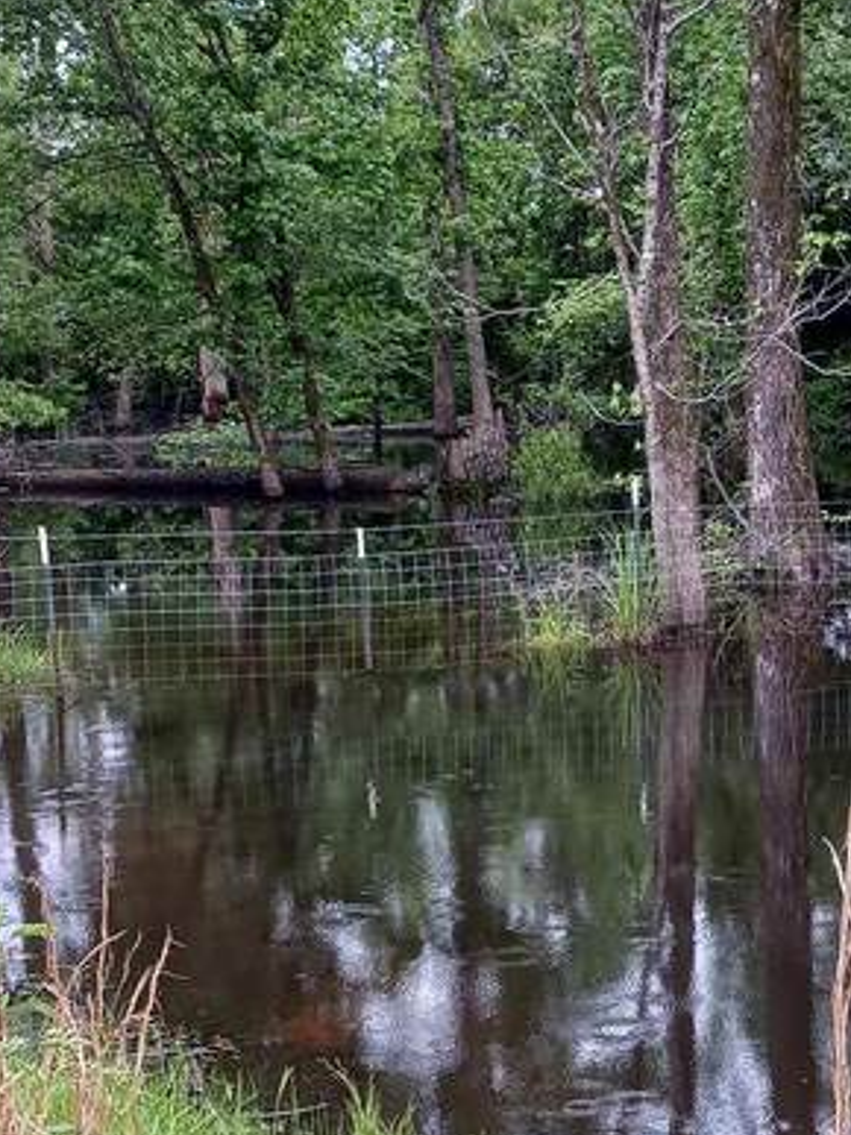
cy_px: 619
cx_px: 643
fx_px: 2197
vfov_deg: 29.0
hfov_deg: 21.7
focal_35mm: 67
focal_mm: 4
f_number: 1.8
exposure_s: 1/120
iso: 40
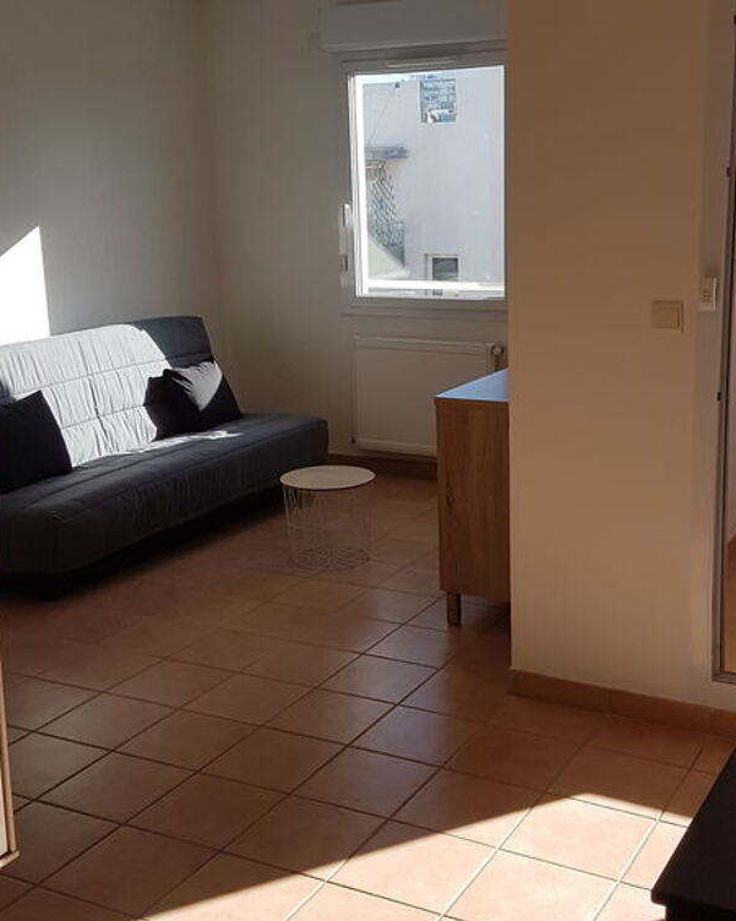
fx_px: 1226
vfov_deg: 41.1
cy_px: 424
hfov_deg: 33.3
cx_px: 441
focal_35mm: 45
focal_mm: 4.2
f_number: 1.7
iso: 40
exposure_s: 1/780
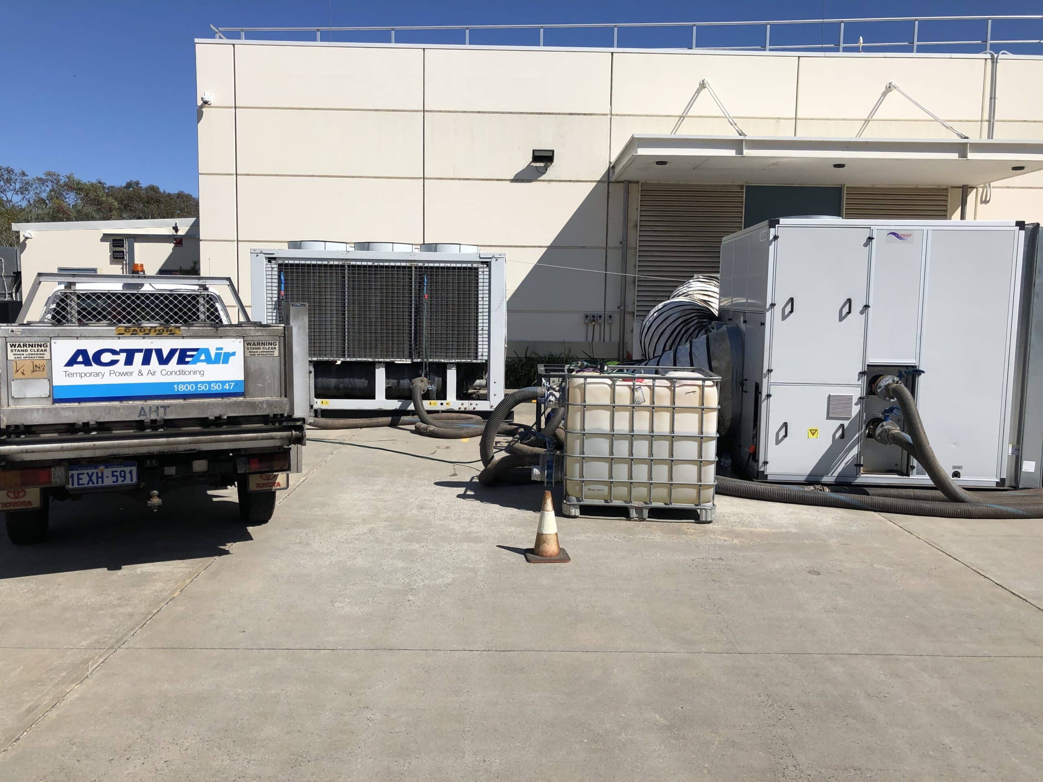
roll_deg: +0.1
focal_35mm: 28
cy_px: 391
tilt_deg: -5.5
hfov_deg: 63.4
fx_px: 844
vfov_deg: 49.7
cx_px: 522
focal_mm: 3.99
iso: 20
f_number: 1.8
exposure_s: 1/3690
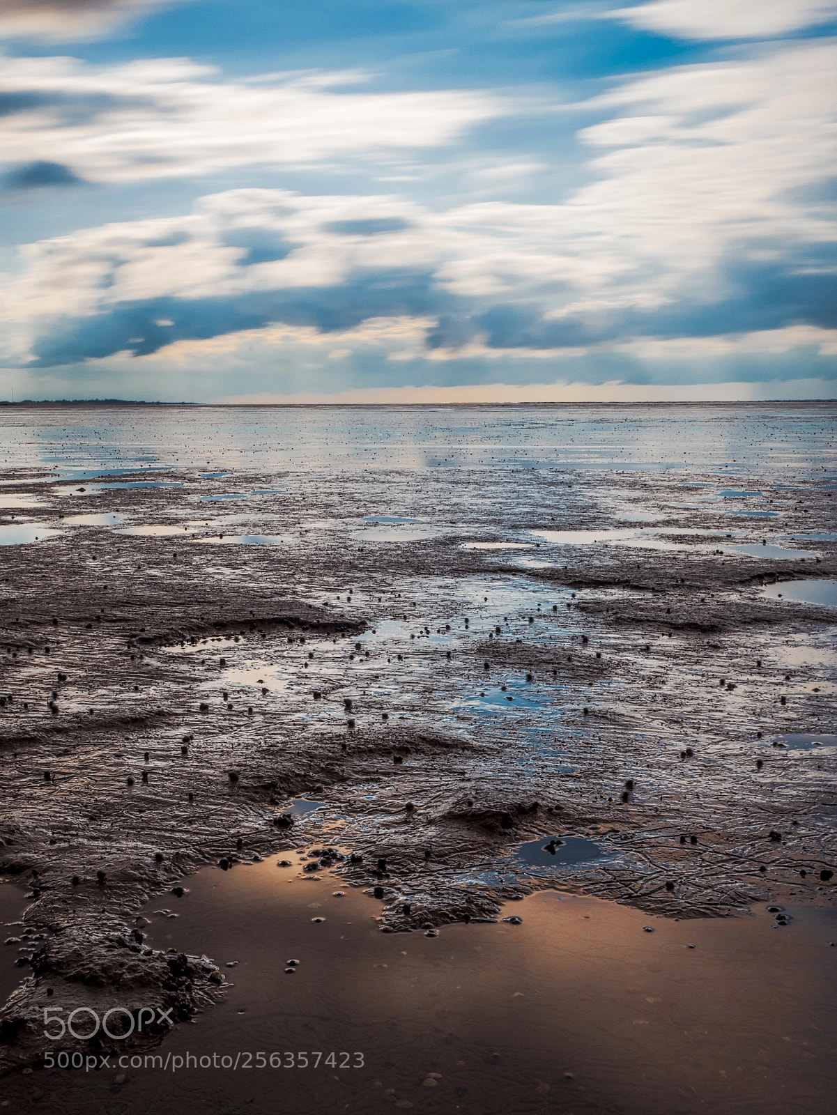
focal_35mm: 40
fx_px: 1289
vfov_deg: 46.8
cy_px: 558
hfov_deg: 36.0
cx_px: 418
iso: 64
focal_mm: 20
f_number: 20
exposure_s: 20
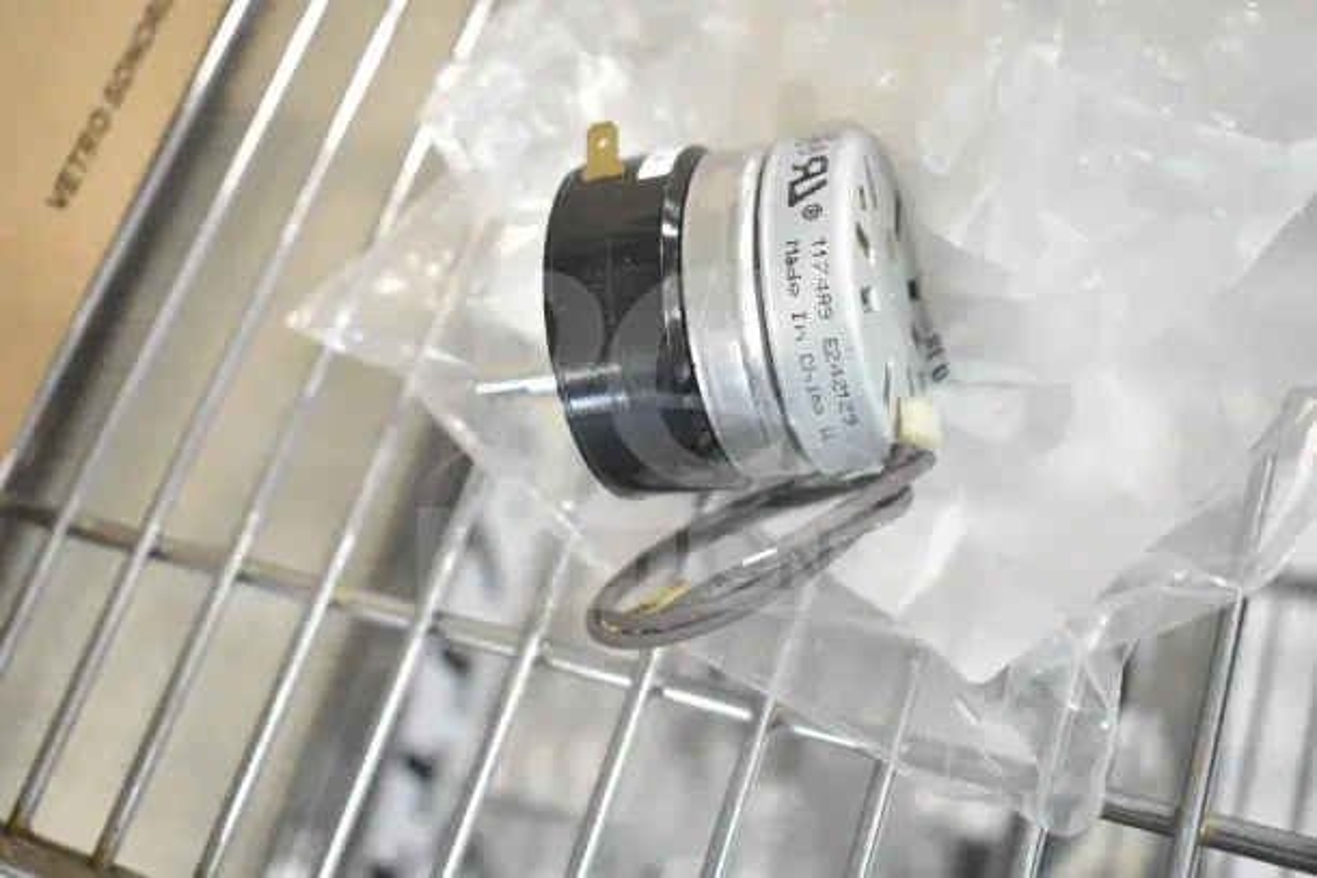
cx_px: 658
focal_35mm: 42
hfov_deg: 46.4
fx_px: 1537
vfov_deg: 31.9
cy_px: 439
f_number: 4.2
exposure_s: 1/60
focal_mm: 28
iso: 1600
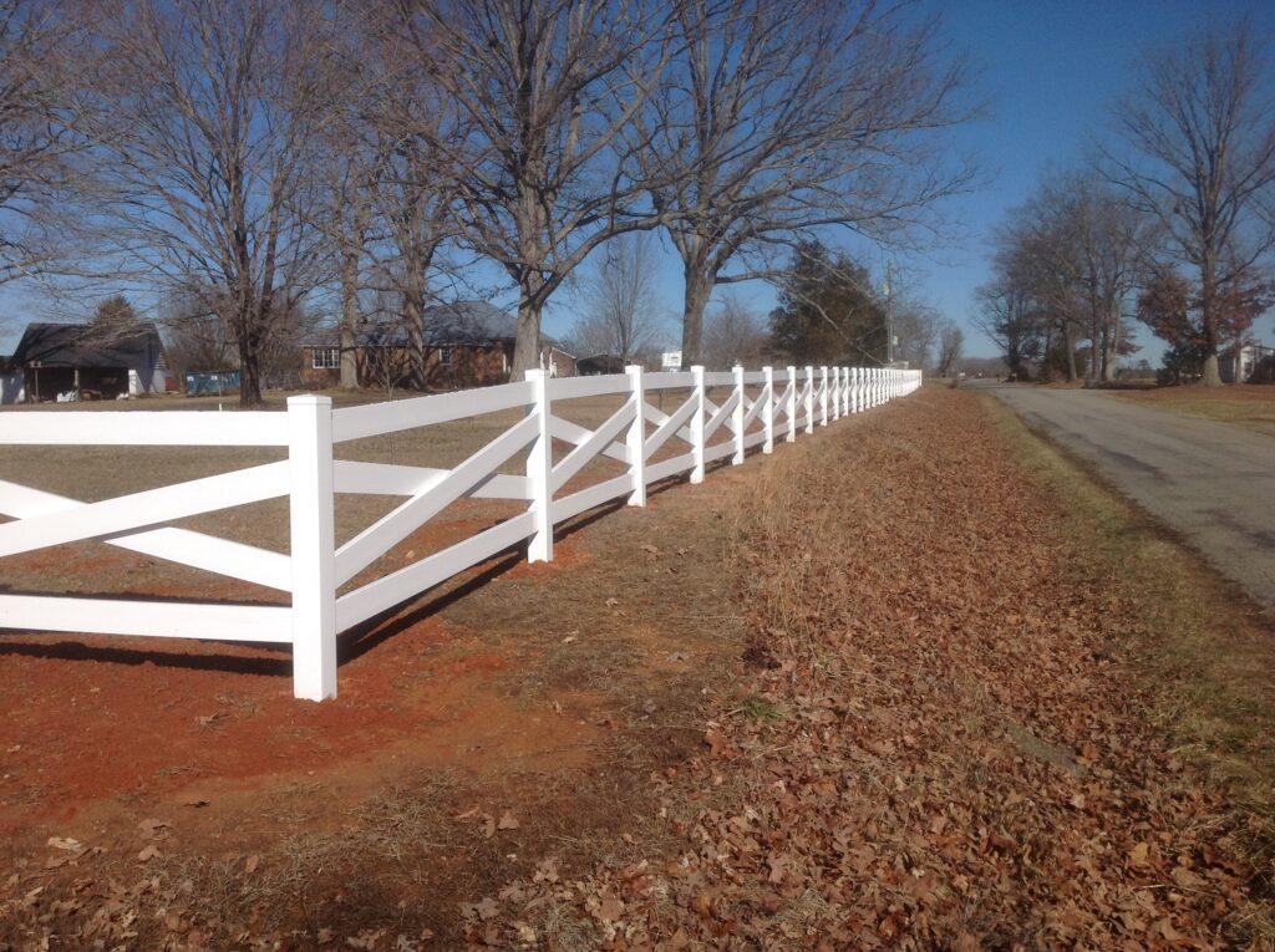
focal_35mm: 35
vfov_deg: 40.6
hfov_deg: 52.7
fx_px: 1287
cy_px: 476
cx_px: 638
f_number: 2.4
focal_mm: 4.28
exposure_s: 1/3367
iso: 50
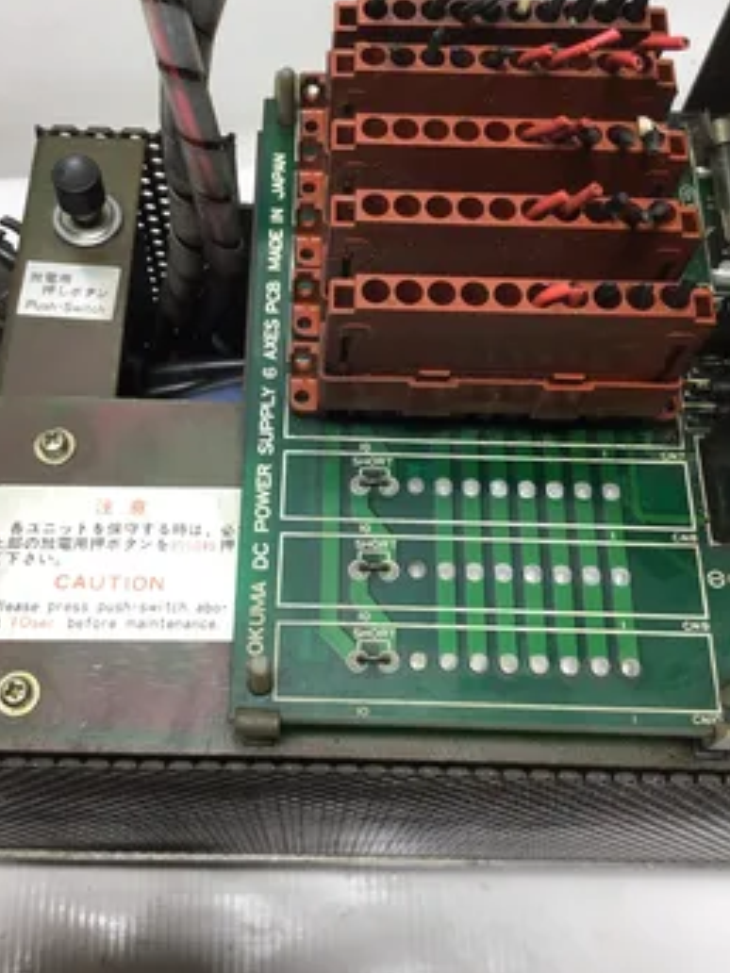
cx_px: 320
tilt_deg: -64.7
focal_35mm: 36
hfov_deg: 39.6
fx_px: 1012
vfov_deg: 51.4
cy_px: 486
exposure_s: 1/120
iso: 40
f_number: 2.4
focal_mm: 3.3
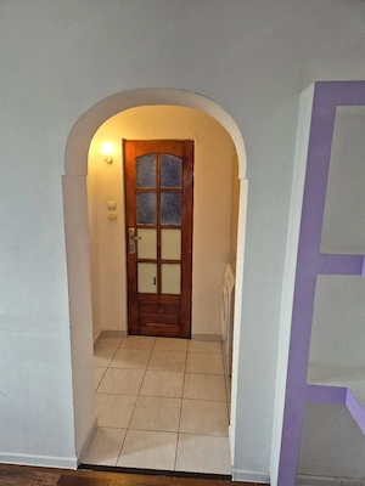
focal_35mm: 23
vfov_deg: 73.9
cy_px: 243
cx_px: 182
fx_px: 323
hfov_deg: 58.9
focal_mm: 5.4
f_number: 1.8
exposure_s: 1/100
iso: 200
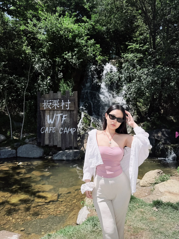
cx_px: 90
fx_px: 165
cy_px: 120
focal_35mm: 24
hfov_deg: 56.8
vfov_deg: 71.6
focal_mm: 6.76
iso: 100
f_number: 1.78
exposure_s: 1/3021
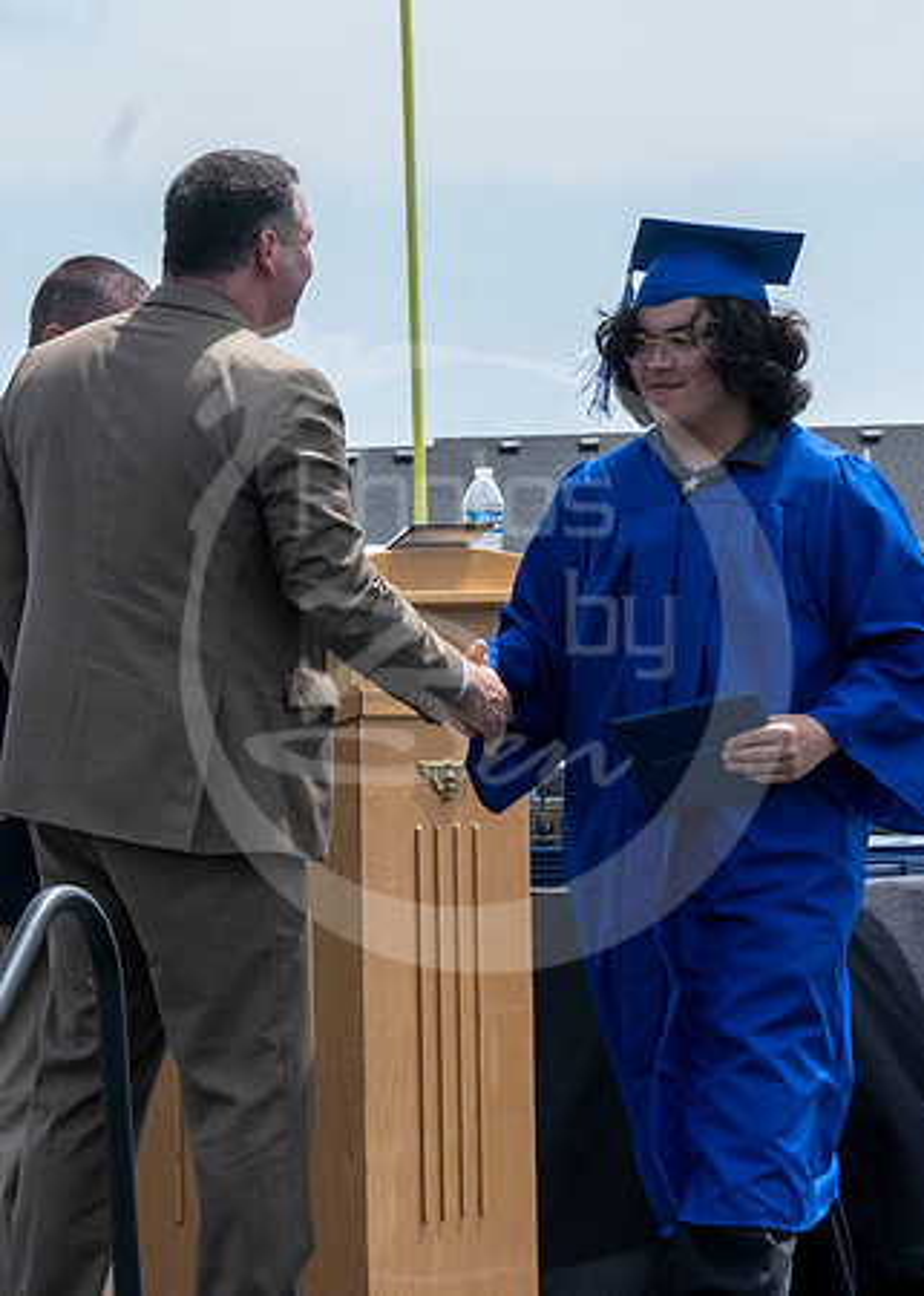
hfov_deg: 6.6
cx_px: 229
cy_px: 398
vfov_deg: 9.2
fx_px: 8001
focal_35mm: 218
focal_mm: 70
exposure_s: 1/250
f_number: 13
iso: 200
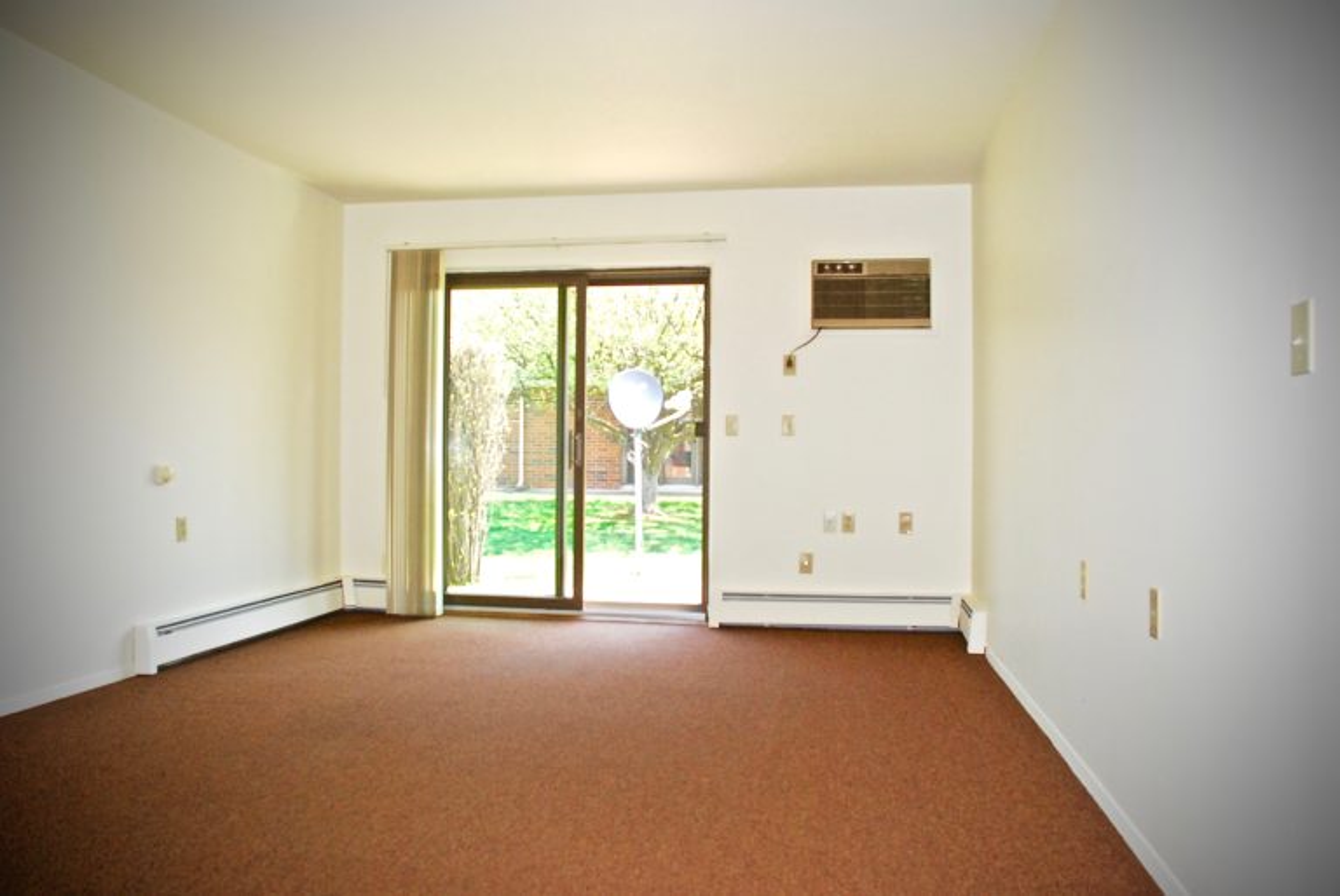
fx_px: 1006
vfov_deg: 48.0
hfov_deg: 67.3
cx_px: 670
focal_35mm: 27
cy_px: 448
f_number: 5
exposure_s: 1/200
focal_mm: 18
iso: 800
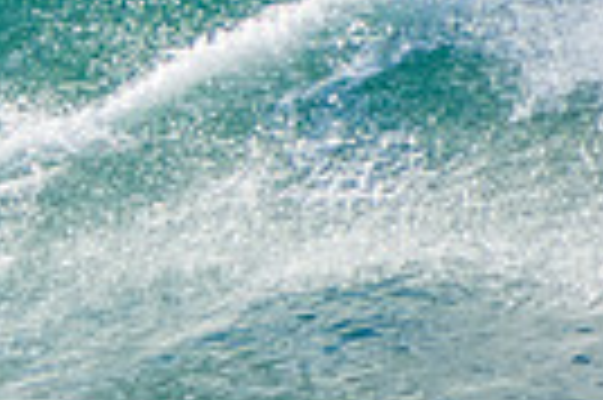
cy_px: 110
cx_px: -580
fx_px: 43430
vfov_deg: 0.5
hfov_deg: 0.8
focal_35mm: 2596
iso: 360
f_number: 5.6
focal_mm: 400
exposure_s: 1/2000
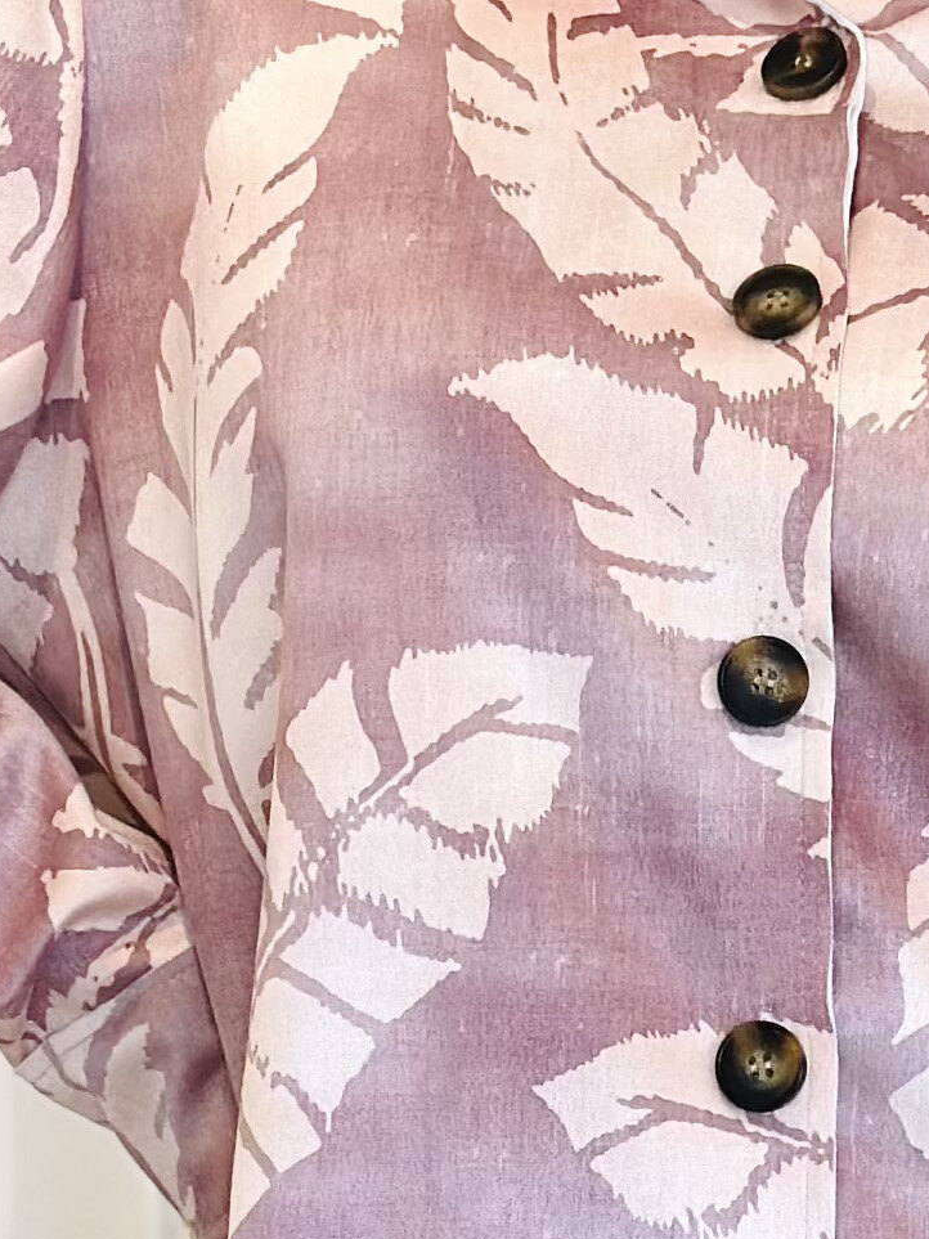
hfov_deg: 7.4
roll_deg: +0.9
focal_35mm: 201
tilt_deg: -5.2
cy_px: 885
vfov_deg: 9.8
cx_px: 867
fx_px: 7194
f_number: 1.78
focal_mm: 6.86
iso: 64
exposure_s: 1/100
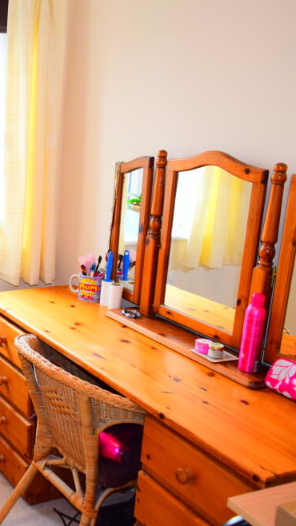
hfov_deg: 23.9
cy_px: 255
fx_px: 614
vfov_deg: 46.4
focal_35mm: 44
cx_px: -86
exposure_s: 1/80
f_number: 4.5
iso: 800
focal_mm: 18
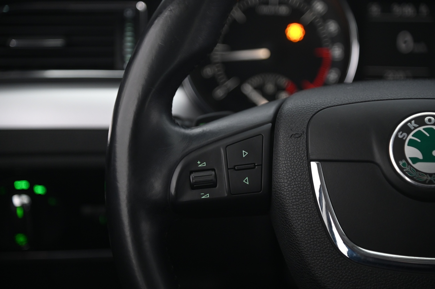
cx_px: 218
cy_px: 144
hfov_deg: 17.1
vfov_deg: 11.4
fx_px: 1449
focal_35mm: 120
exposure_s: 1/15
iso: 2000
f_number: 4
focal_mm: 120
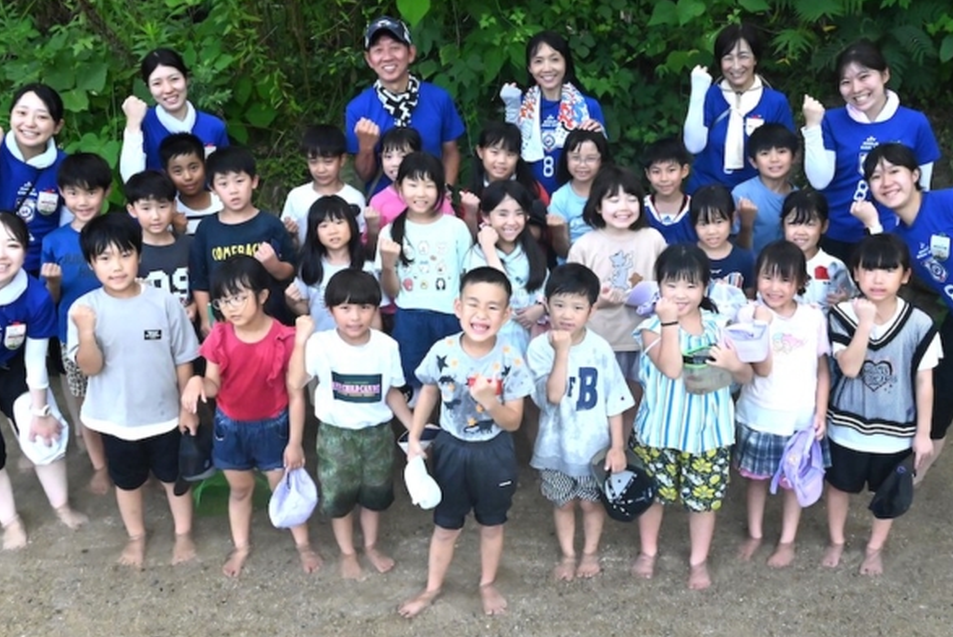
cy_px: 317
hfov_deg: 55.8
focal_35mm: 34
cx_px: 484
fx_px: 900
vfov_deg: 38.9
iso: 8000
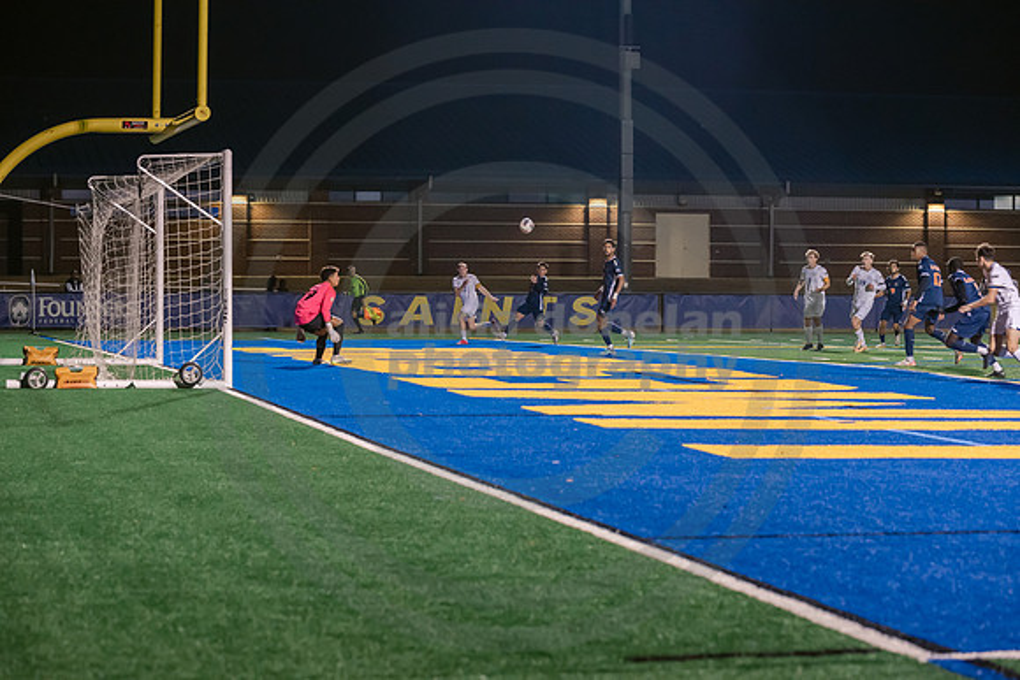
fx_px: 2834
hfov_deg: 20.4
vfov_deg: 13.7
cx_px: 510
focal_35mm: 100
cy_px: 340
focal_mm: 100
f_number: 4
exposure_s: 1/400
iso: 3200
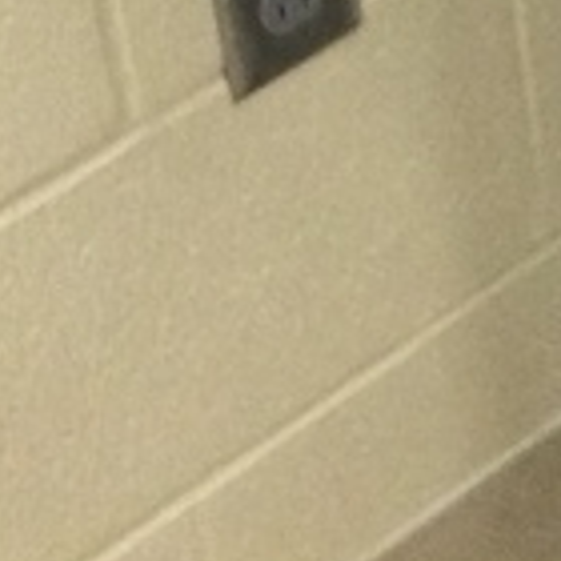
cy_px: -918
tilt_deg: -22.0
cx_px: 1178
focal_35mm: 201
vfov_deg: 7.9
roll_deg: -0.6
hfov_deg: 8.2
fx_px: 3685
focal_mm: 3.3
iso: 100
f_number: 2.4
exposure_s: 1/30
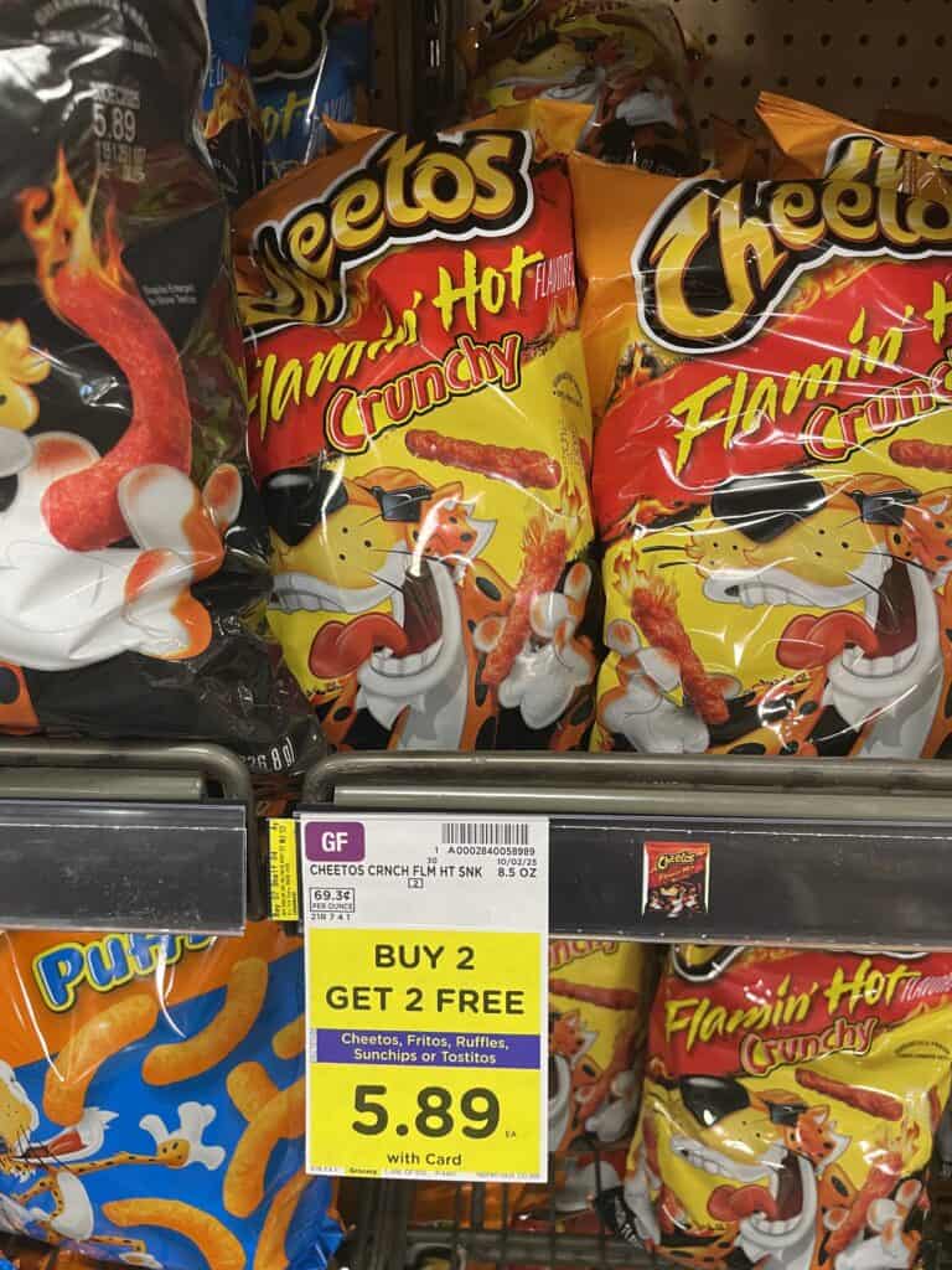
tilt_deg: -28.3
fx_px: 953
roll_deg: +1.0
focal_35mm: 26
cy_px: 635
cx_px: 476
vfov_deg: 67.3
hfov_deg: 53.1
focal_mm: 4.2
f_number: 1.6
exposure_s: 1/60
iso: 125
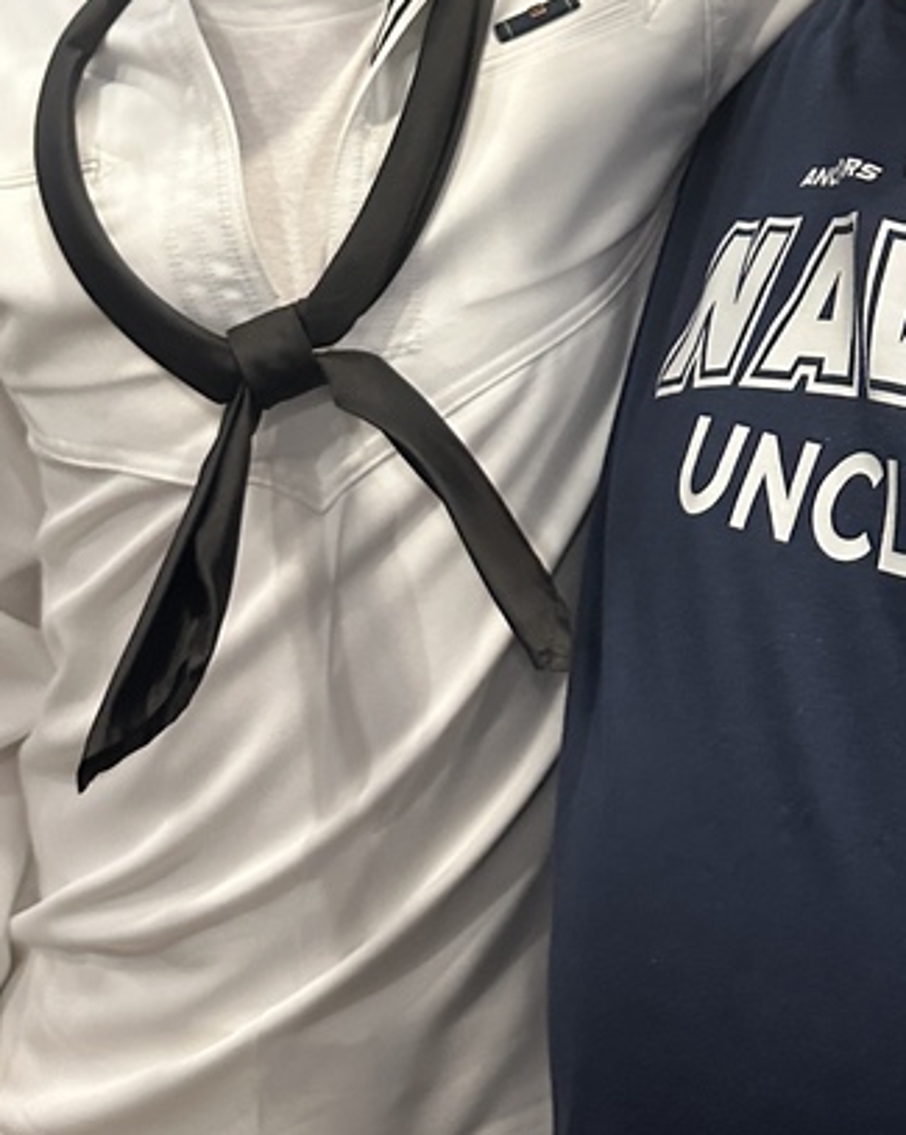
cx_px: 647
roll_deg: -3.7
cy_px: 8
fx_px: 1980
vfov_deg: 29.9
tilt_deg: -5.0
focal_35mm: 59
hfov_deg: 25.6
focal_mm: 6.86
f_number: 1.78
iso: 500
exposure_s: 1/60
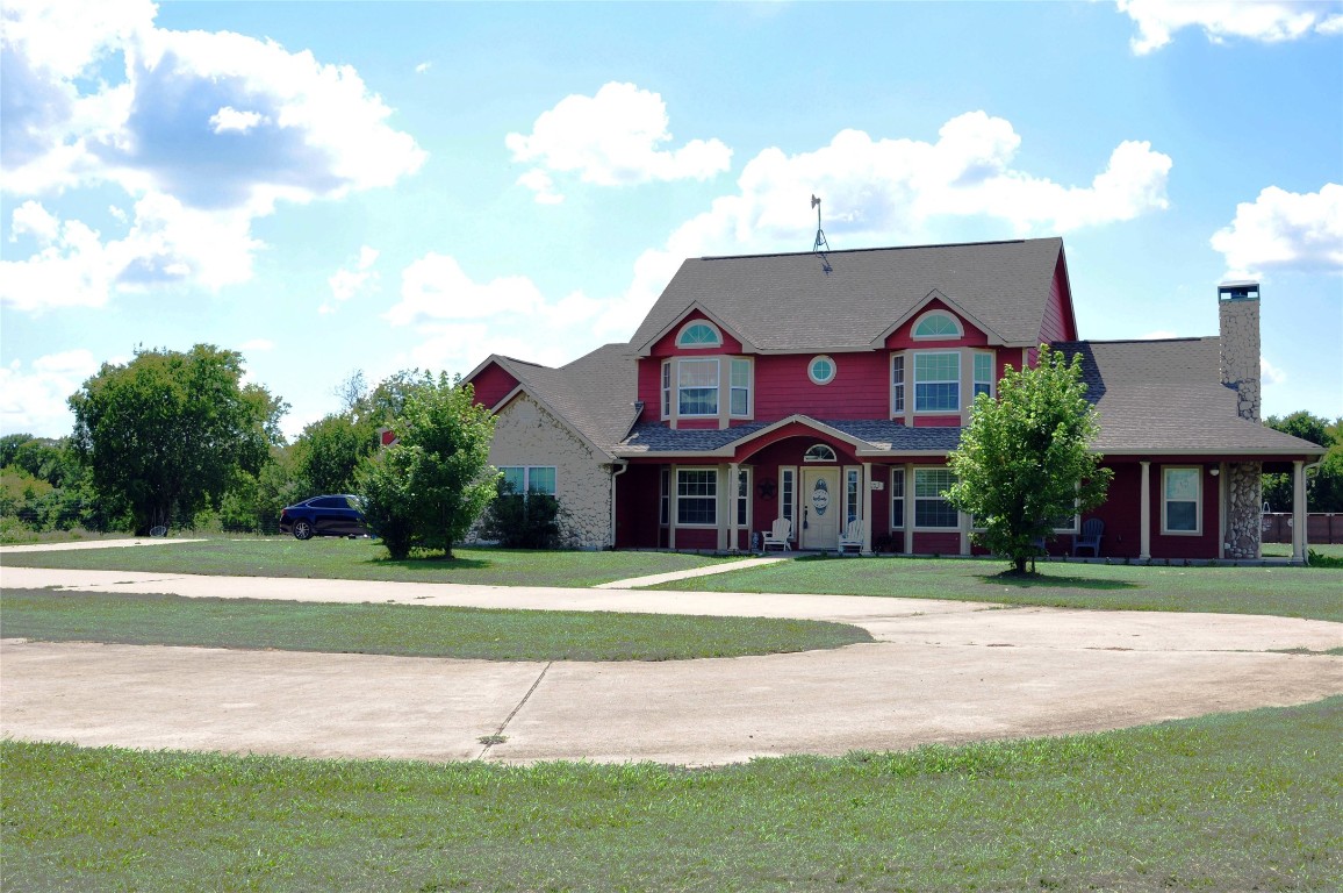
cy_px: 446
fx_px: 1341
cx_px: 672
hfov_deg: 53.2
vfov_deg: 36.8
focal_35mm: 36
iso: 200
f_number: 7.1
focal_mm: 24
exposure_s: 1/320
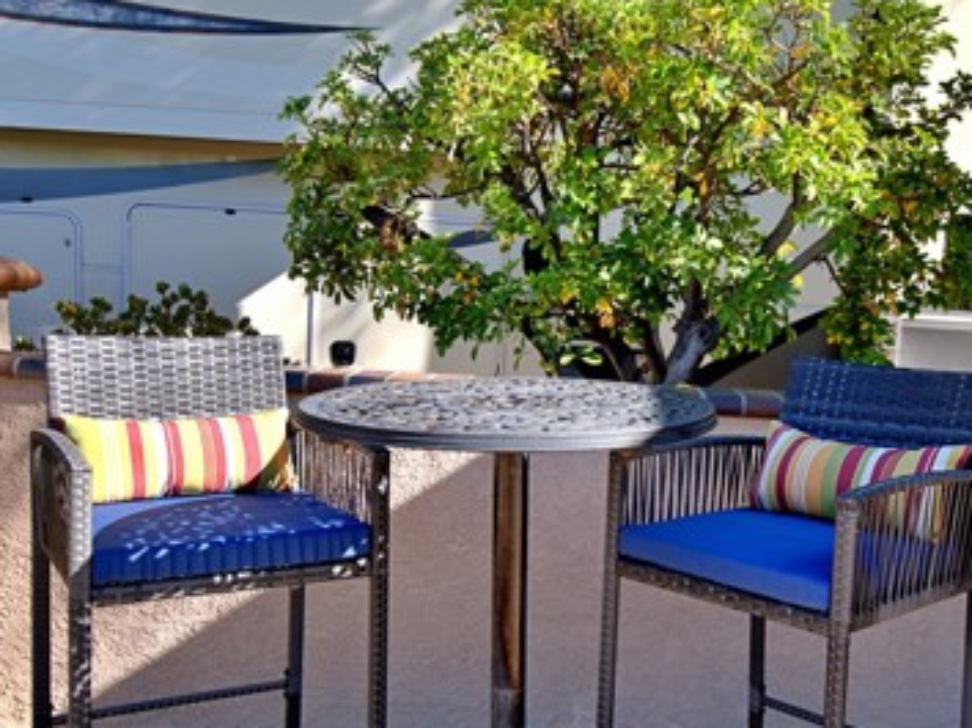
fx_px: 1122
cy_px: 418
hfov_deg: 46.4
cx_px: 610
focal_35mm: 40
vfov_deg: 35.8
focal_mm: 23
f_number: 8
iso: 140
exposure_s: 1/125
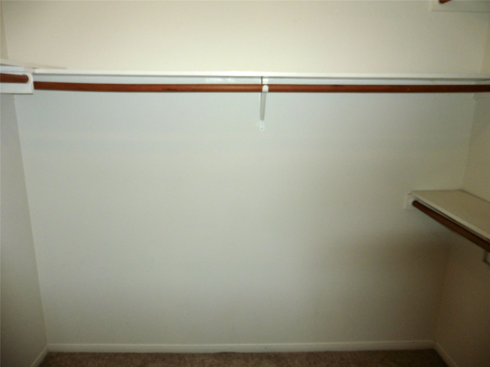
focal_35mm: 24
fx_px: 340
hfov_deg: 71.6
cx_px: 245
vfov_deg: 56.8
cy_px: 184
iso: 160
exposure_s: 1/60
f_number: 3.3
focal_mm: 4.3
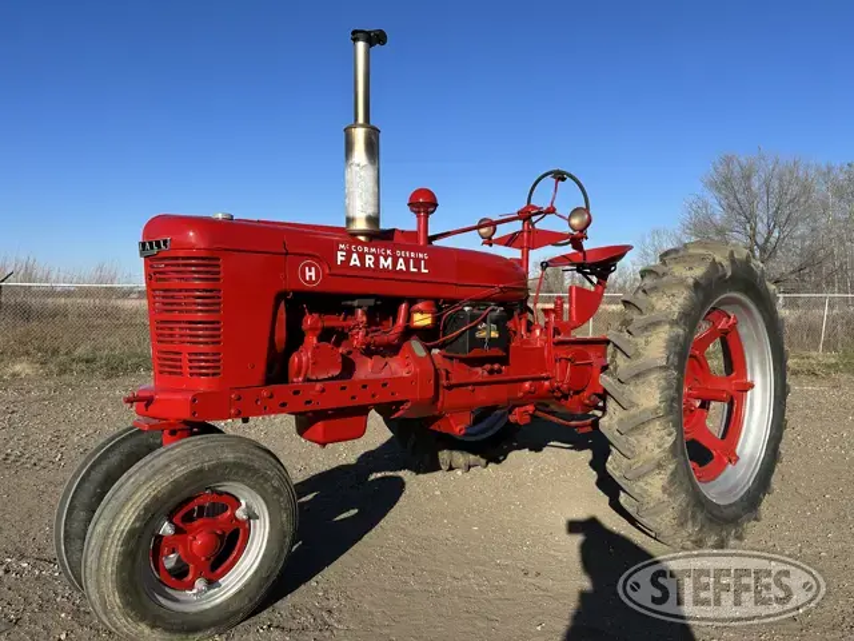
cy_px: 320
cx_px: 427
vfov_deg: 56.8
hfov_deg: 71.6
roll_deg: +0.4
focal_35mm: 24
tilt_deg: -1.8
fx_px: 592
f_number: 1.78
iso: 80
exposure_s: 1/4184
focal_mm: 6.86
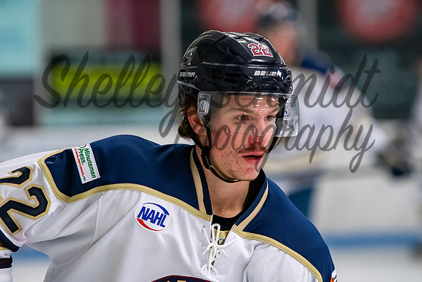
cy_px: 142
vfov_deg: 4.5
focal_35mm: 303
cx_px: 201
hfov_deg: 6.8
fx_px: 3558
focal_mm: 185
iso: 2000
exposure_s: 1/800
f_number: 3.2
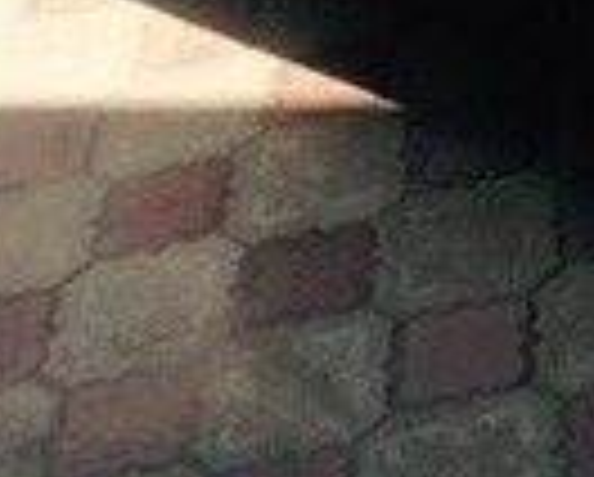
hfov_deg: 11.6
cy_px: -556
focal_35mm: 161
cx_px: 801
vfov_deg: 8.9
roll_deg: +10.2
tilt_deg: -22.9
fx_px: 2835
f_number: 2.4
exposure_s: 1/1290
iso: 50
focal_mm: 4.12
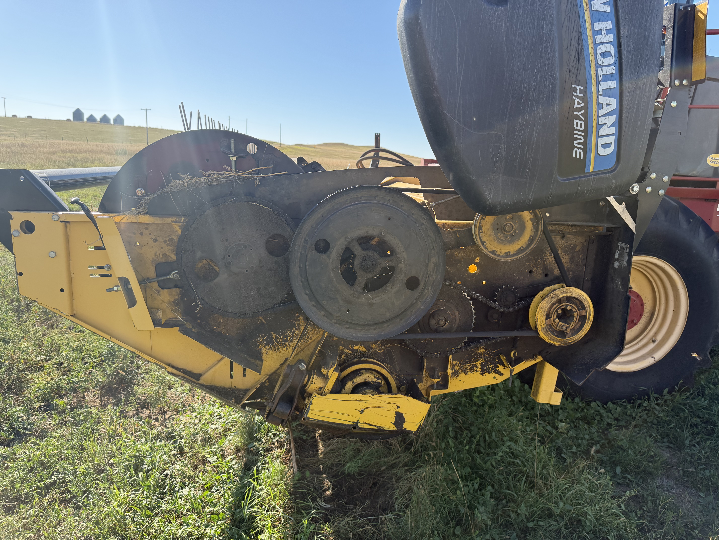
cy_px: 270
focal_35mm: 24
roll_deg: -4.1
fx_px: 498
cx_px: 360
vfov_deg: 56.8
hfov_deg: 71.6
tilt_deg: -11.7
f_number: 1.78
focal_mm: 6.76
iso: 100
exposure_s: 1/1901
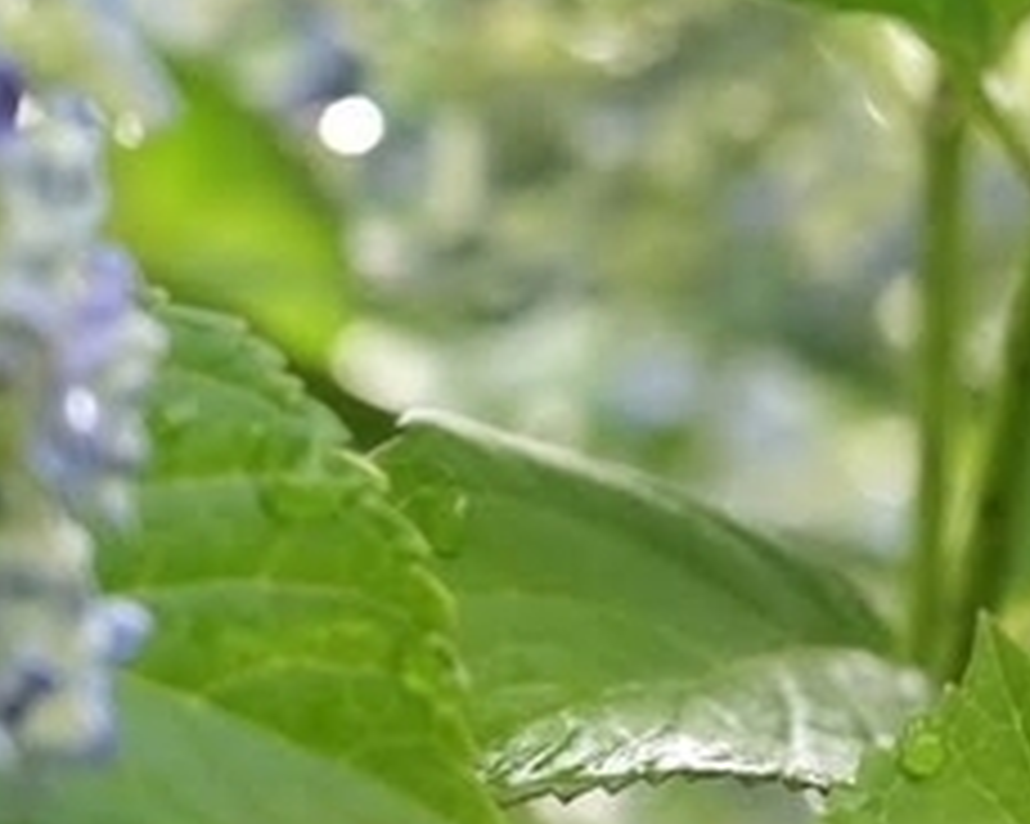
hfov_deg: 5.5
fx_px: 10513
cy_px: -162
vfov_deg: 4.5
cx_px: 1831
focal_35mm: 345
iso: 400
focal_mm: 70
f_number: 4
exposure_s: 1/1250
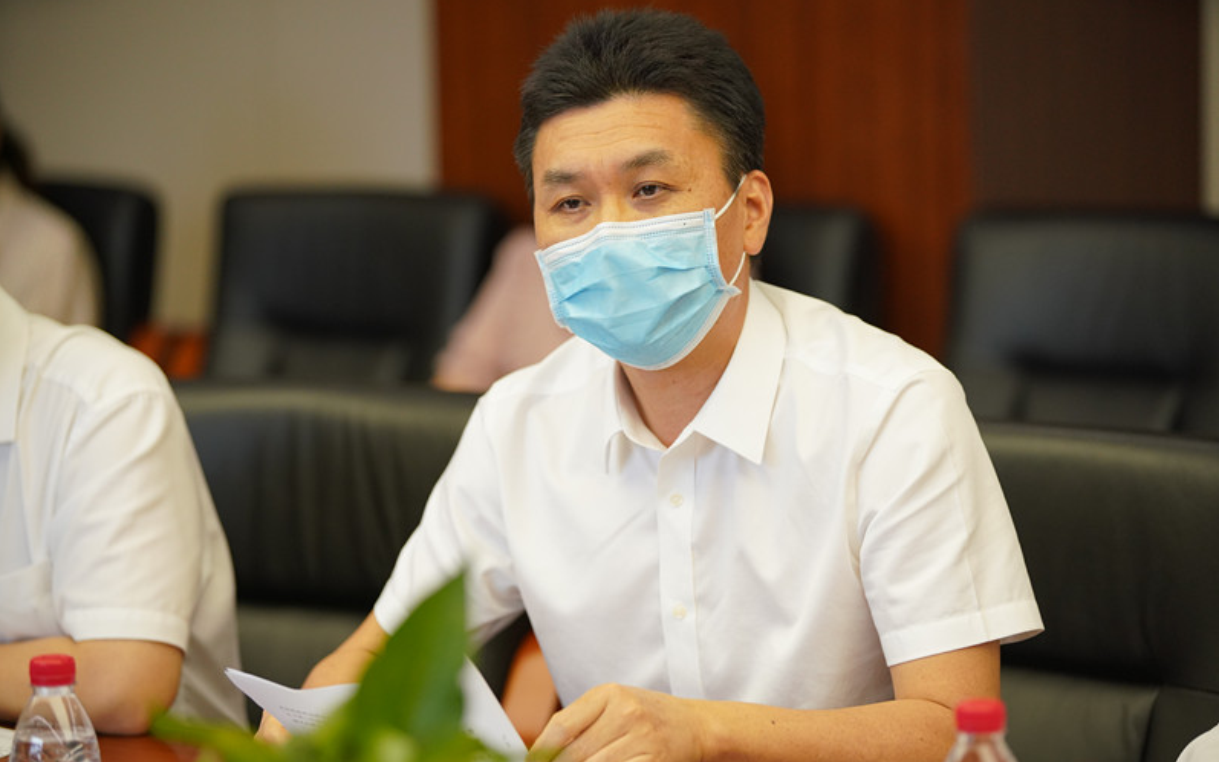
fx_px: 4584
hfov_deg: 15.1
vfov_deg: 9.5
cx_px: 609
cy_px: 403
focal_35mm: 138
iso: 1600
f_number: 2.8
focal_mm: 135
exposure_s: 1/500
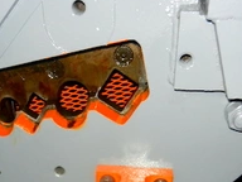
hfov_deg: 36.6
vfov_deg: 26.6
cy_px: 181
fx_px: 364
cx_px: 89
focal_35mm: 52
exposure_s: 1/30
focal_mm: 4.5
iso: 200
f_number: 7
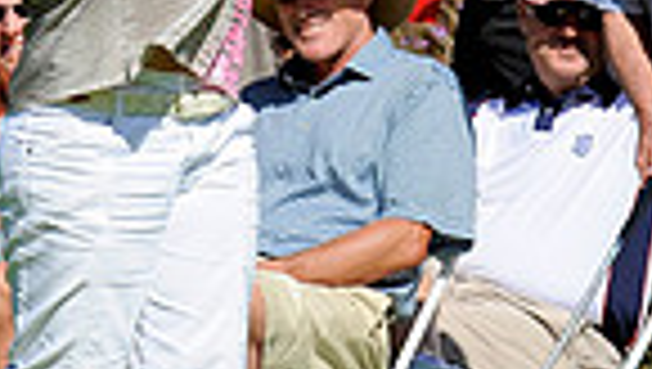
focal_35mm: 795
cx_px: -292
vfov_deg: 1.5
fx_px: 13762
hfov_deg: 2.7
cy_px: -54
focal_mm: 190
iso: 200
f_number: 11
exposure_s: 1/320
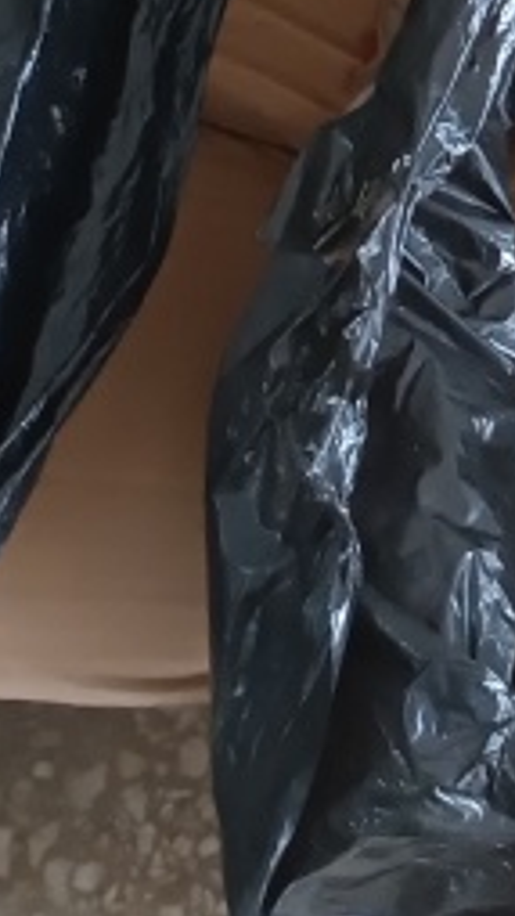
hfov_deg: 7.8
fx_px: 3663
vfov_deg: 13.7
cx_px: 947
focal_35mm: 151
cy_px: -269
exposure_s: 1/33.3
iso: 932
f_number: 4
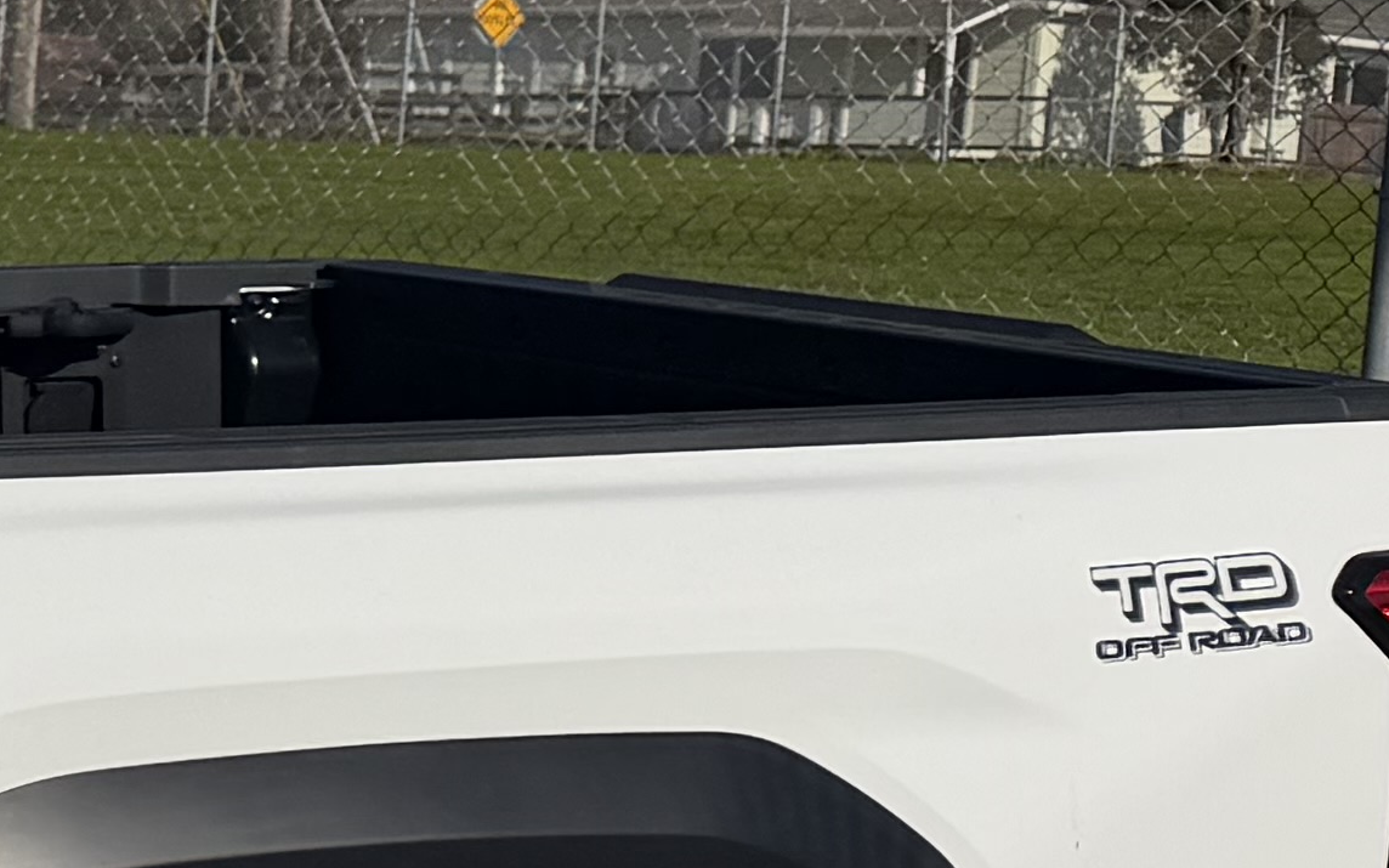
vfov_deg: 10.3
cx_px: -1958
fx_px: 4808
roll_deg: -3.1
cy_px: 538
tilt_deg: -4.3
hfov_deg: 12.7
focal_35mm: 127
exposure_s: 1/14286
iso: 80
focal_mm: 6.76
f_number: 1.78
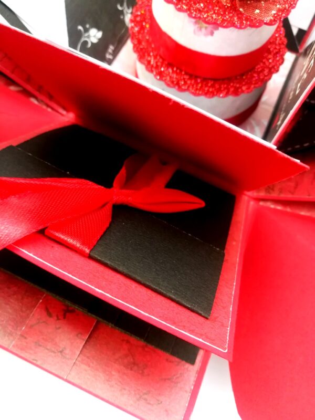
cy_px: 210
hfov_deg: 53.1
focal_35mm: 26
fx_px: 315
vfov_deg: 67.3
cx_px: 158
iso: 125
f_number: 2.2
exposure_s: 1/33.3
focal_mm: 3.83
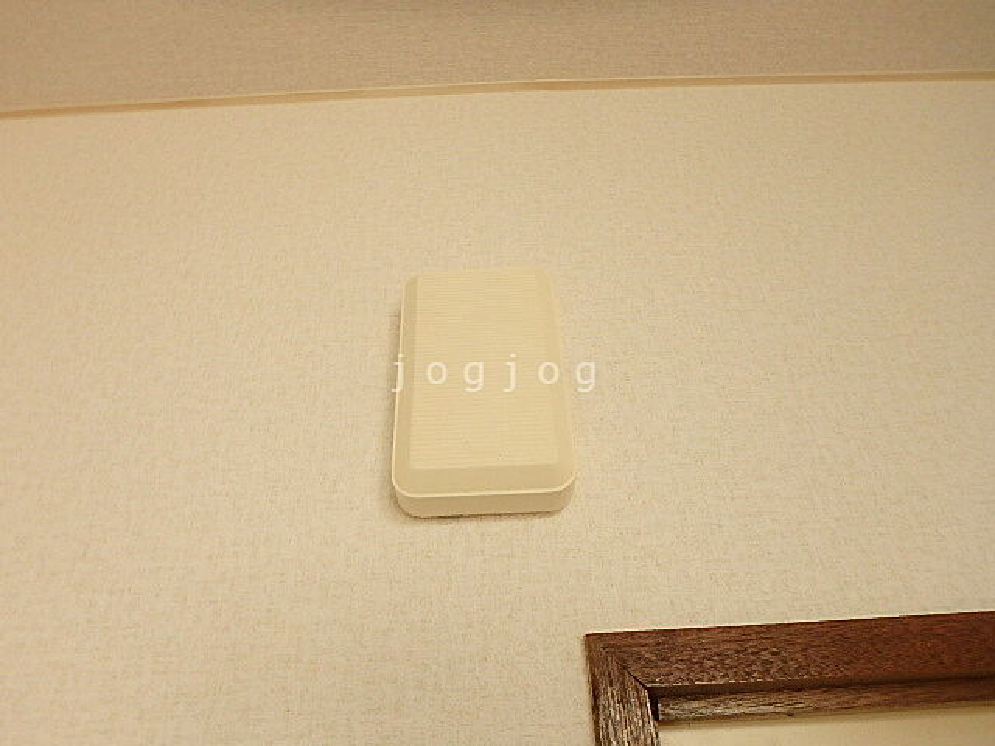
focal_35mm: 21
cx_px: 498
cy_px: 373
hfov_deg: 79.0
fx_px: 604
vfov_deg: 63.4
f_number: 3.5
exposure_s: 1/30
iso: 320
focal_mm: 3.7
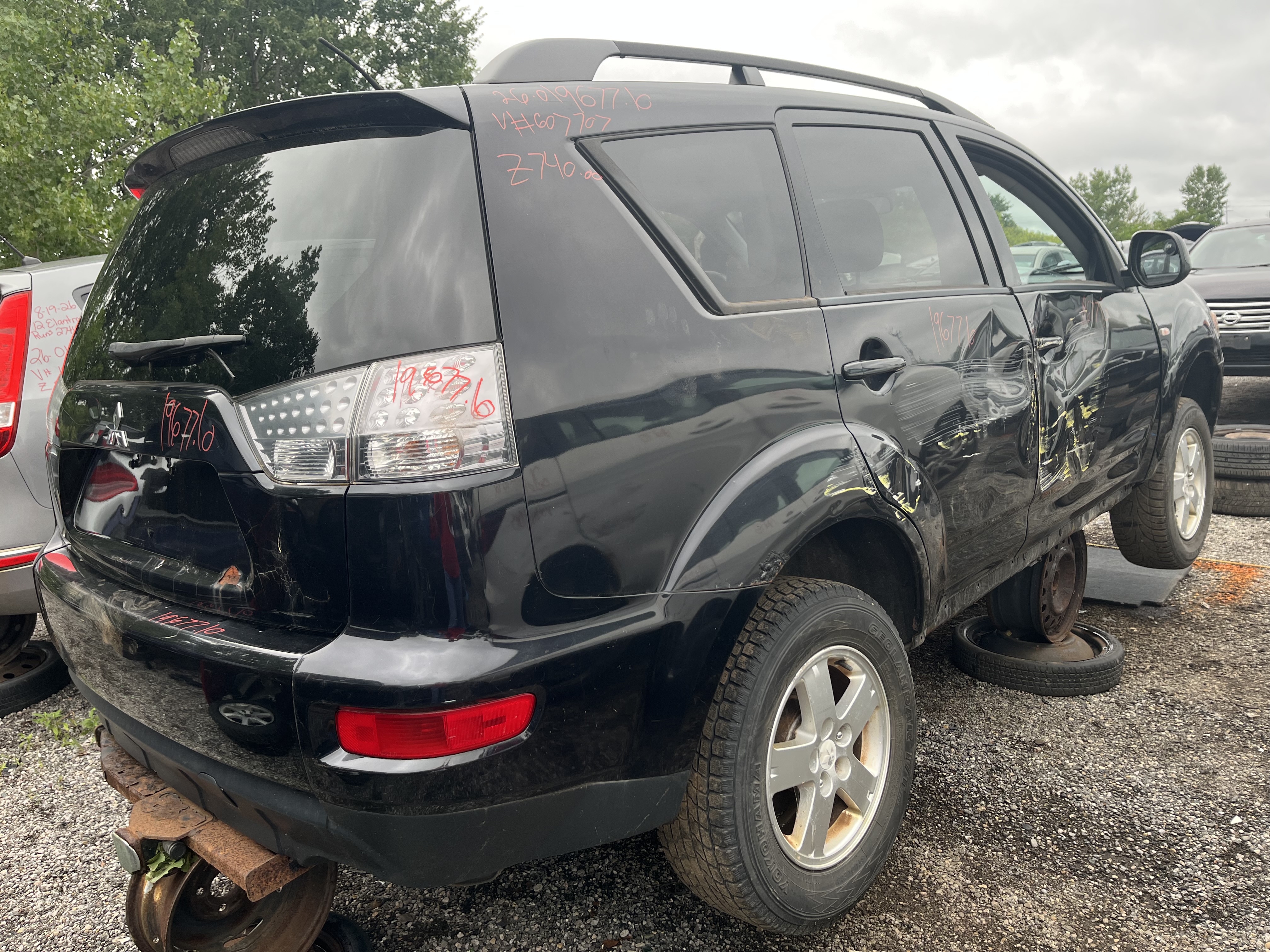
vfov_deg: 53.1
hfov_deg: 67.3
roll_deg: +4.2
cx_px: 635
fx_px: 954
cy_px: 476
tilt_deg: -8.8
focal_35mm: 26
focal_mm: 5.1
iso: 40
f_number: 1.6
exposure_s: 1/202
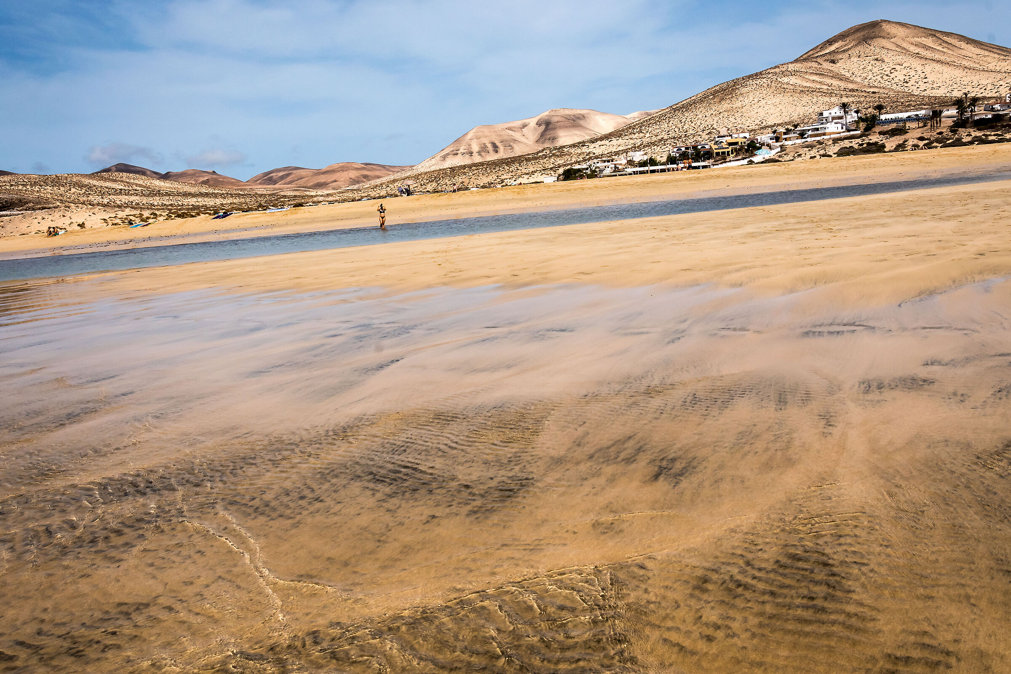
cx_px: 506
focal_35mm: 32
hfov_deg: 59.5
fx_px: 885
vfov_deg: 41.7
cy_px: 337
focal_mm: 21
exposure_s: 1/2000
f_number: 11
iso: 400
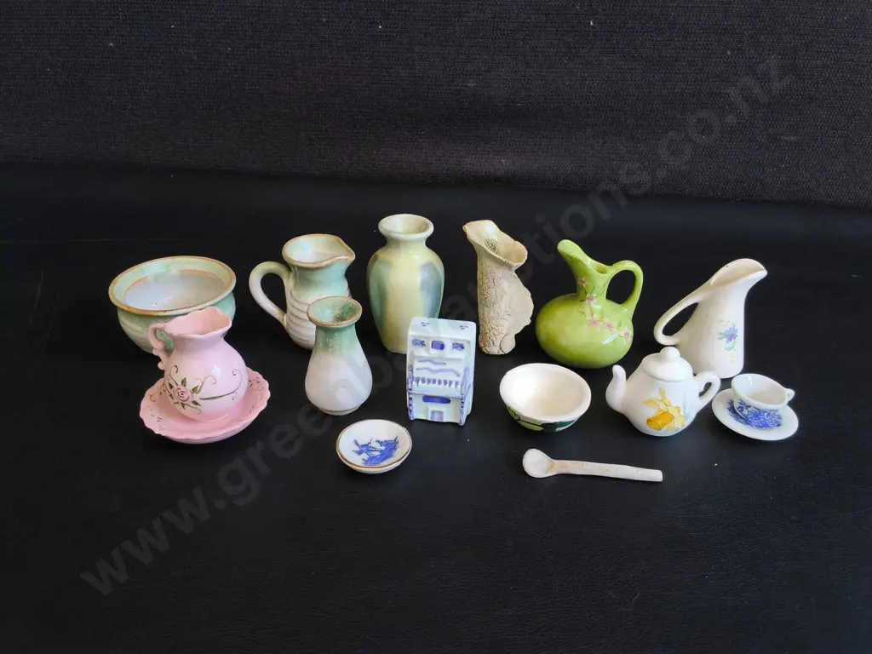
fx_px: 680
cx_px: 436
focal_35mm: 27
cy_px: 327
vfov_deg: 51.4
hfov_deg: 65.3
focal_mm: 2.87
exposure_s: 1/100
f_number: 2
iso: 160
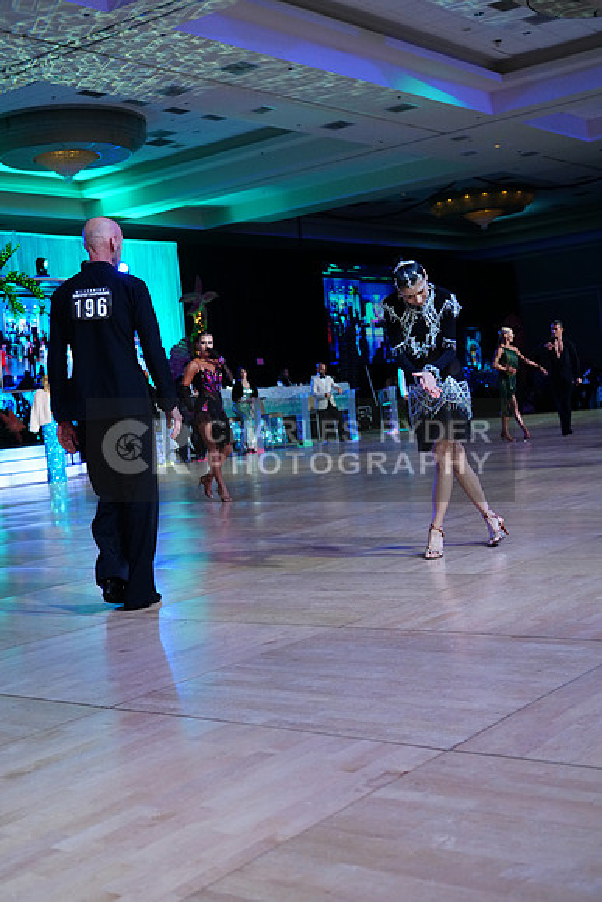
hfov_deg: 30.5
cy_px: 451
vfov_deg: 44.5
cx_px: 301
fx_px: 1103
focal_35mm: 44
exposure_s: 1/400
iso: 2500
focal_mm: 44
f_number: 4
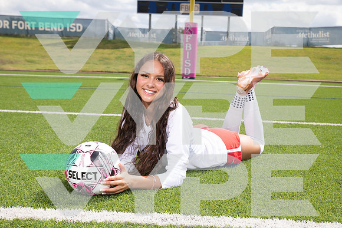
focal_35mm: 48
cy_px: 114
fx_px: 456
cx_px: 171
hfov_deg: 41.1
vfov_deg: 28.1
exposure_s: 1/400
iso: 125
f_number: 7.1
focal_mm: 48
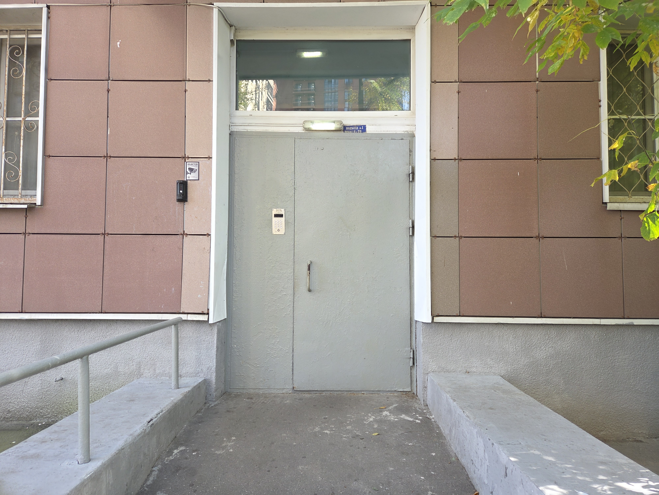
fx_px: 438
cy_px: 248
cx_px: 330
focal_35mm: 23
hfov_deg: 73.9
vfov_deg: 58.9
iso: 32
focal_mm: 5.4
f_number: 1.8
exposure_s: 1/100
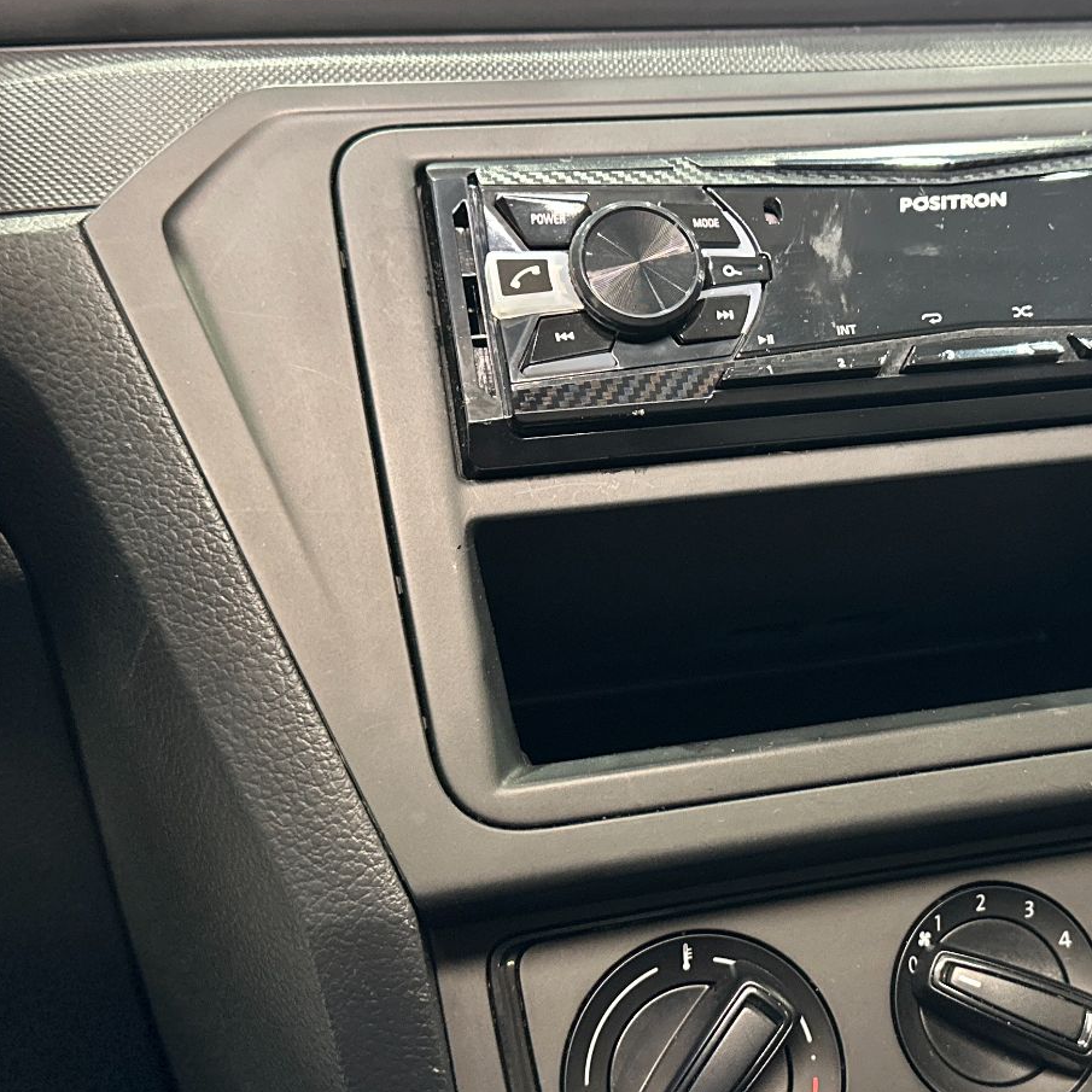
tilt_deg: -17.4
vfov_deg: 37.5
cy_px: 612
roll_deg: -0.5
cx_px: 862
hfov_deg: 36.4
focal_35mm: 45
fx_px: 1606
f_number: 1.78
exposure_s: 1/45
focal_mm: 6.86
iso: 1000
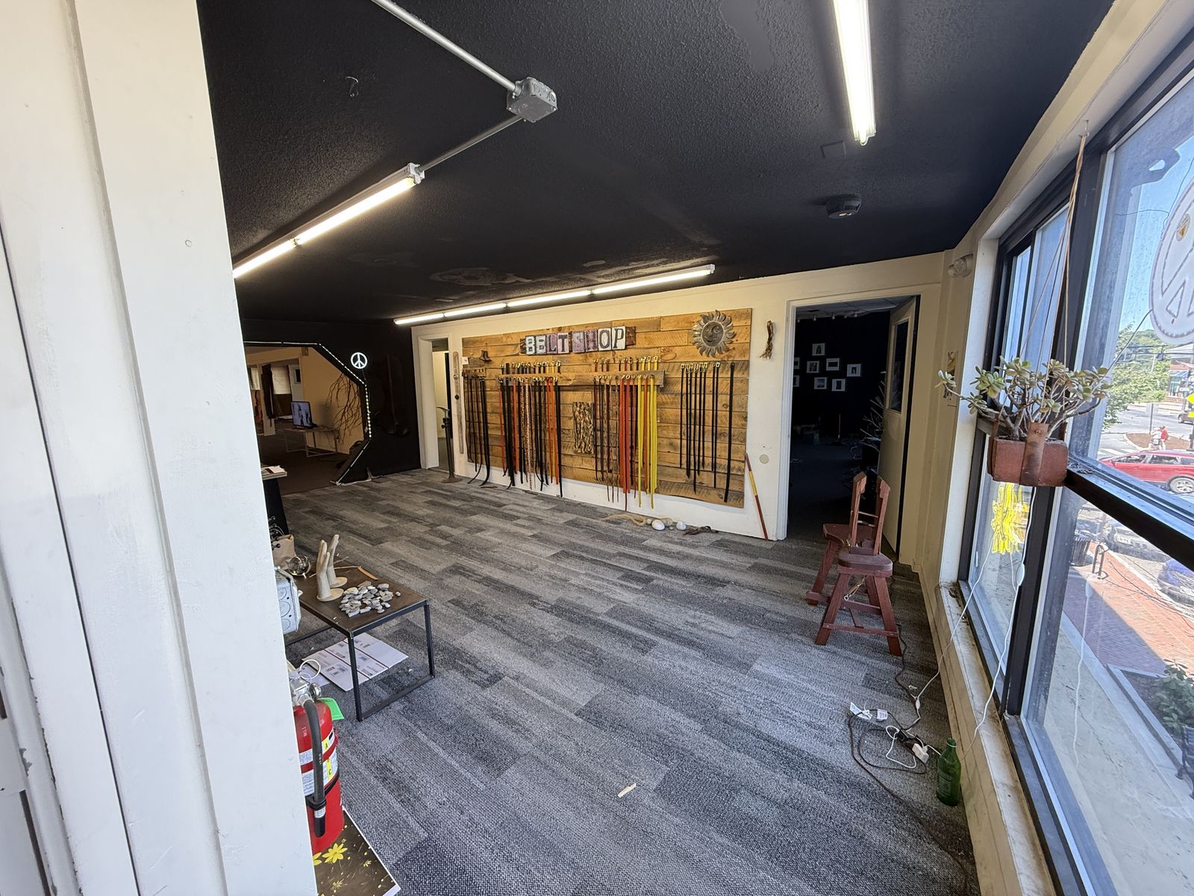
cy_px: 448
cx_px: 597
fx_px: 483
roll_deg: +1.5
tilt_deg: -8.5
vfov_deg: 85.7
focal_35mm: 14
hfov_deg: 102.1
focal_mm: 2.22
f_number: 2.2
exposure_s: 1/120
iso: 200
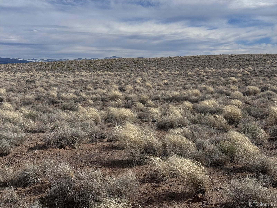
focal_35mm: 48
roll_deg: +1.4
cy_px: 104
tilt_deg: -4.8
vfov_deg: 30.3
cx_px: 138
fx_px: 384
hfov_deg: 39.7
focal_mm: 6.76
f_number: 1.78
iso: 64
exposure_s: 1/9009
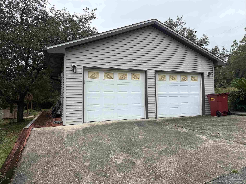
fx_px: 171
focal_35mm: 24
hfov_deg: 71.6
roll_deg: +0.5
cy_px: 92
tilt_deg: +1.6
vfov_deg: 56.8
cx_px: 123
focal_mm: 6.76
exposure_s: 1/2611
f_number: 1.78
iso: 80
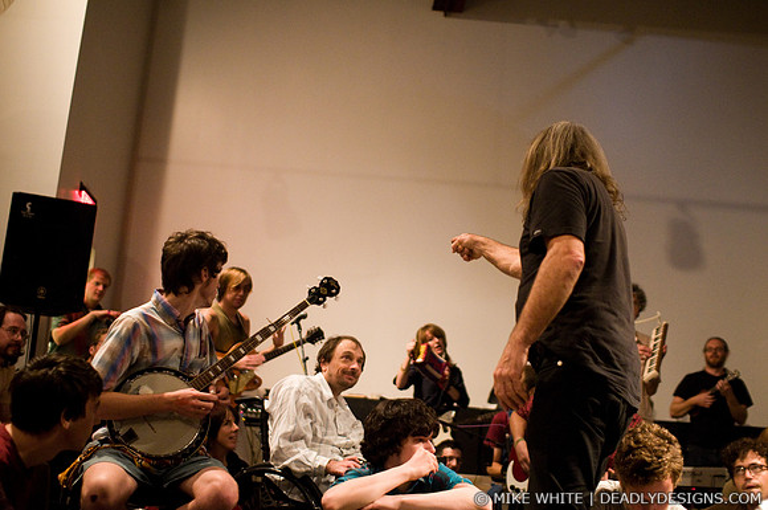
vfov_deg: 29.8
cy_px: 255
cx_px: 384
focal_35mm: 45
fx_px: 959
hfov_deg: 43.7
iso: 1600
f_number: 1.4
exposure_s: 1/50
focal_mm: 30
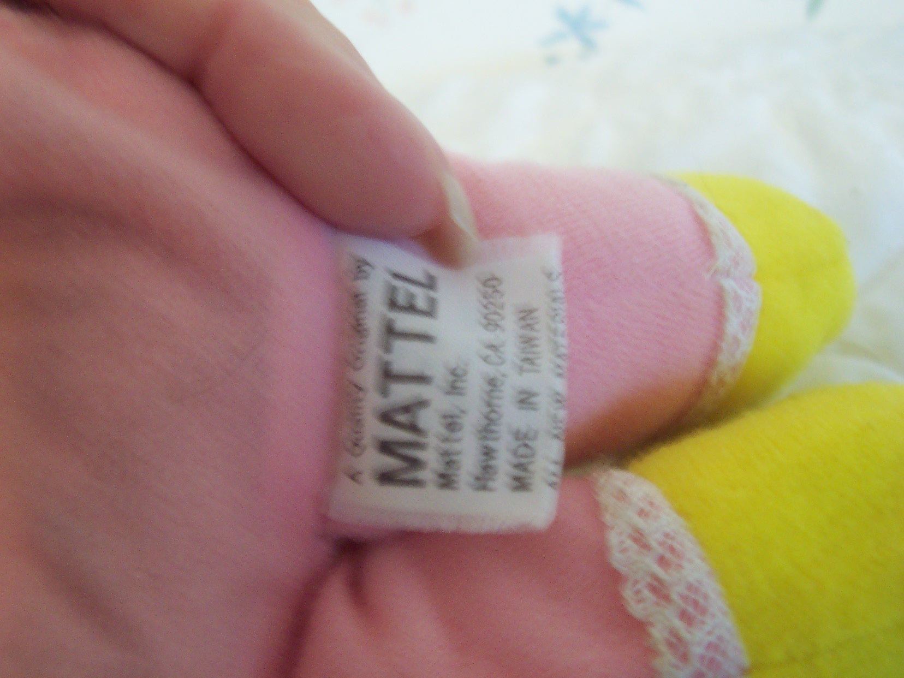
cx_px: 452
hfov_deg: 50.1
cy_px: 339
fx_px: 966
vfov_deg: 38.7
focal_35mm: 37
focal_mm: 5.6
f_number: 2.8
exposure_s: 1/10
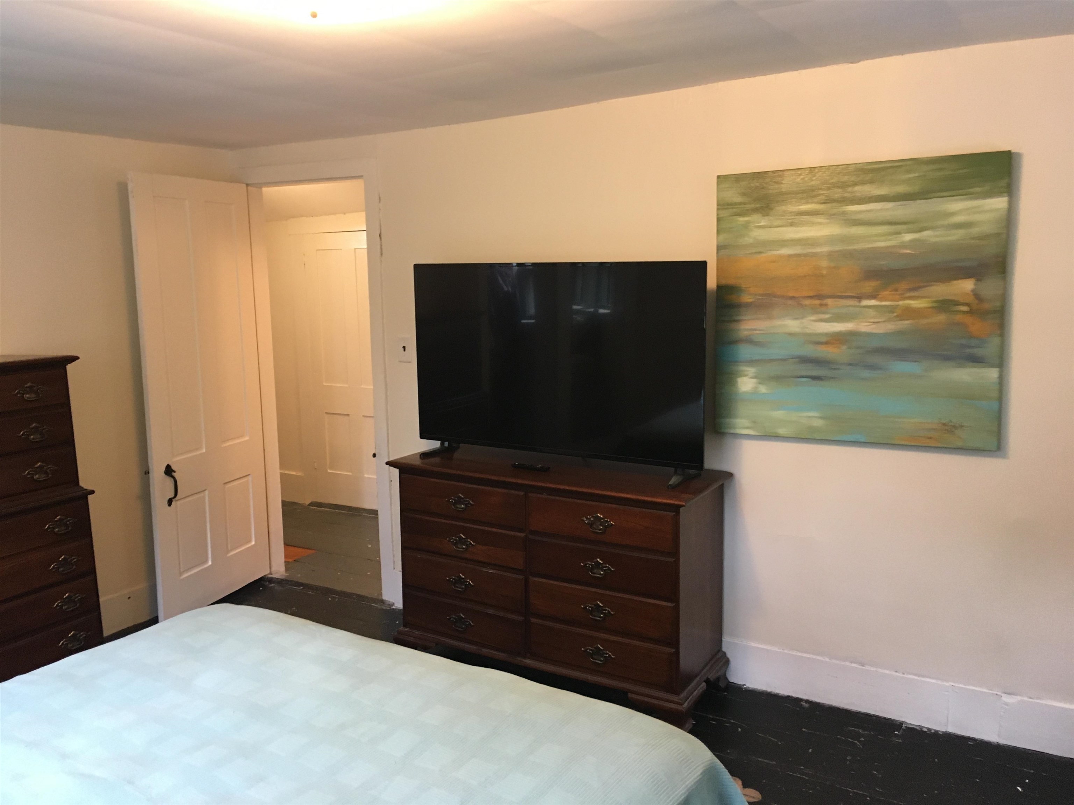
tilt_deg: -8.1
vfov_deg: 48.2
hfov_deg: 61.7
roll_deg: +0.6
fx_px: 900
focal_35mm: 29
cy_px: 402
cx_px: 537
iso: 125
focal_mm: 4.15
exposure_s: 1/30
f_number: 2.2
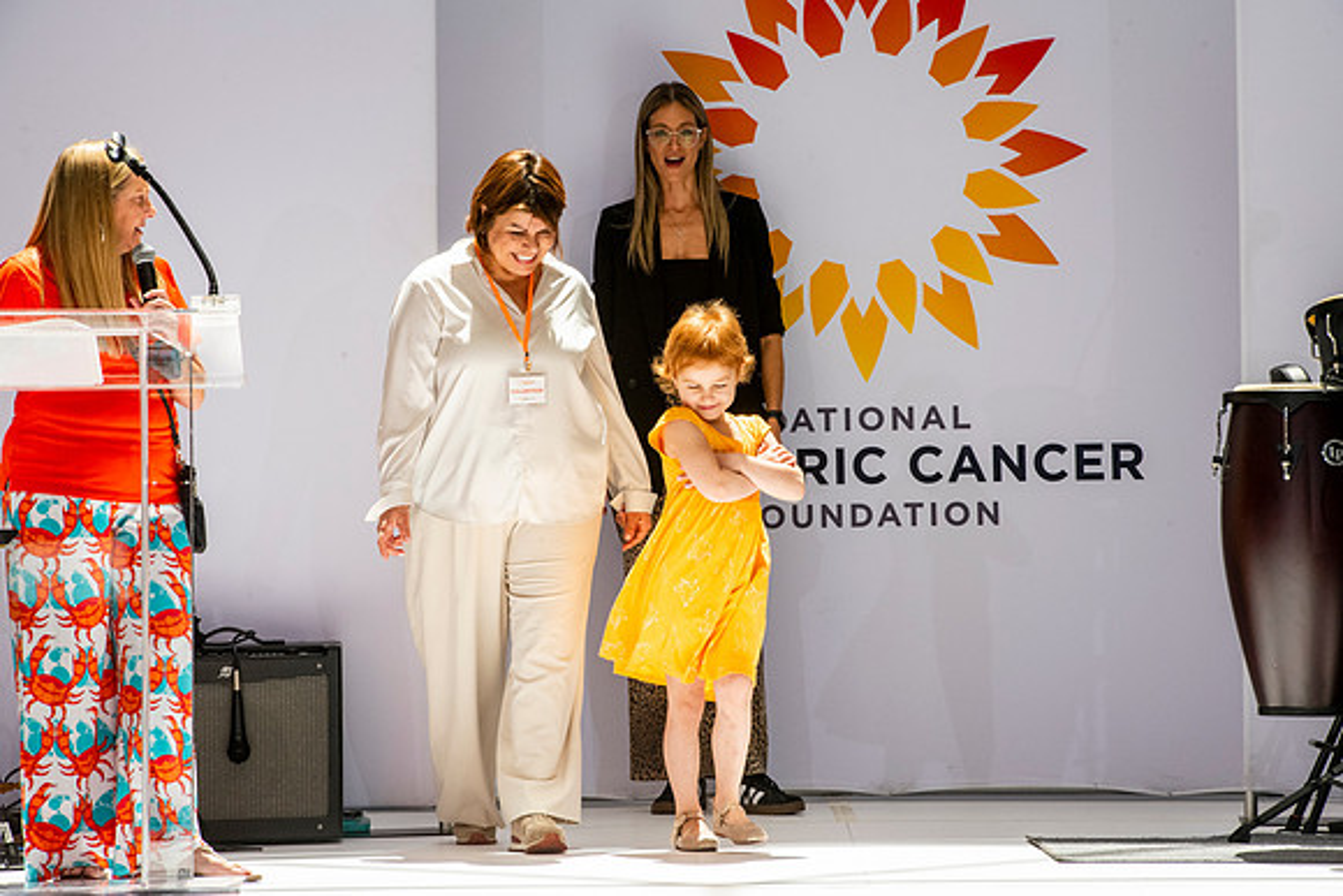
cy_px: 448
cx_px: 672
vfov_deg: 6.6
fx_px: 7795
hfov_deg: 9.8
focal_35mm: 209
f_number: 14
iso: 1600
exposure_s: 1/250
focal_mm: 200
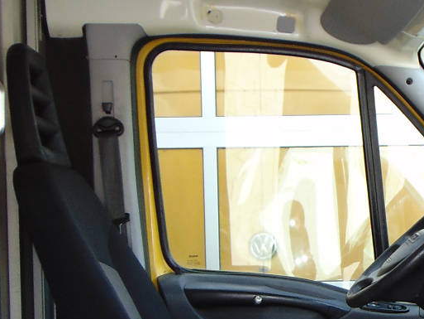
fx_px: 956
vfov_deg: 18.6
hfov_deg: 24.4
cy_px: 285
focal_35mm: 78
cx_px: 364
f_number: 3
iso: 80
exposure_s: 1/100
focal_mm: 4.5
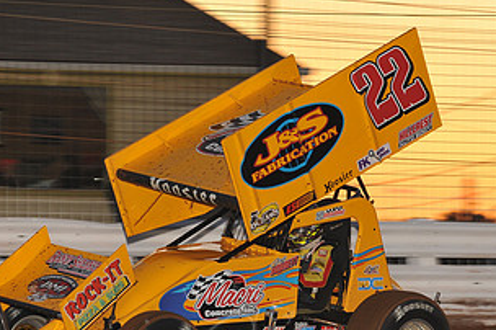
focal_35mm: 229
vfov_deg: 6.0
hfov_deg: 9.0
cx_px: 220
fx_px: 3152
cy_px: 229
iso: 640
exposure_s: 1/320
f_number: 6.3
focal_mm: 120
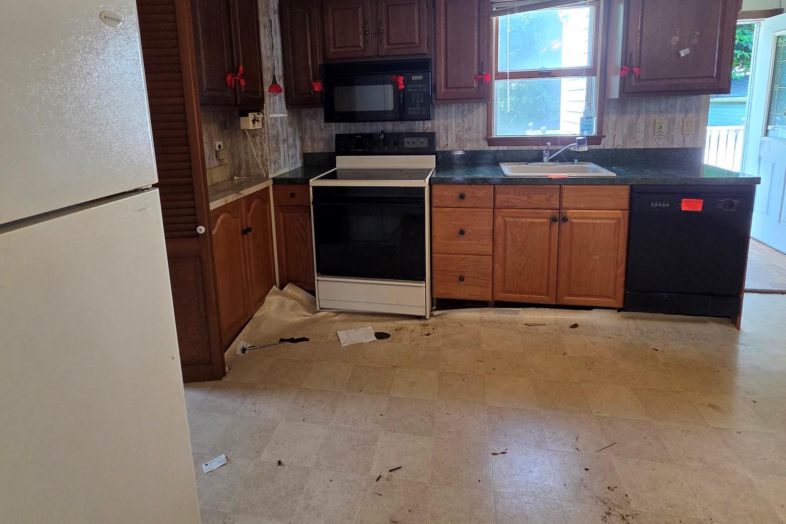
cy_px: 176
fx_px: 393
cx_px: 373
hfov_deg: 89.9
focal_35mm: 18
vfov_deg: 65.7
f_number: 2.2
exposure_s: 1/120
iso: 250
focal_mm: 2.2
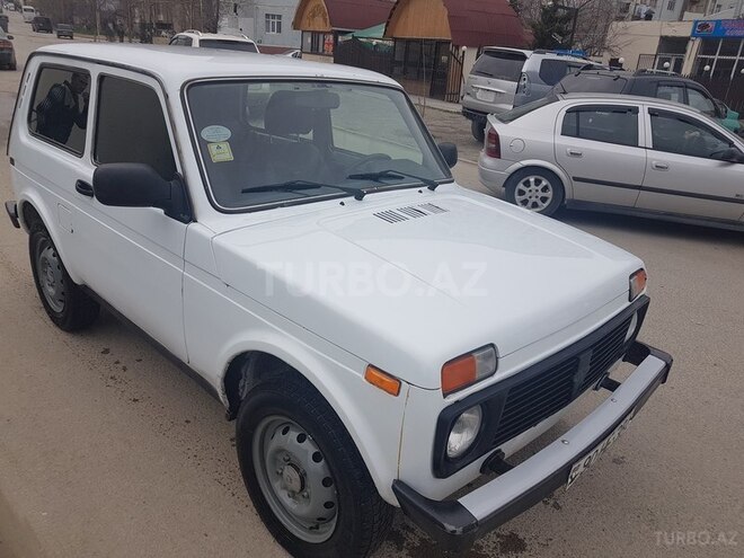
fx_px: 559
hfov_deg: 67.3
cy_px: 279
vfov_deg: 53.1
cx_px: 372
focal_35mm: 26
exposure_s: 1/2200
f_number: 1.7
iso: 40
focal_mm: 4.2
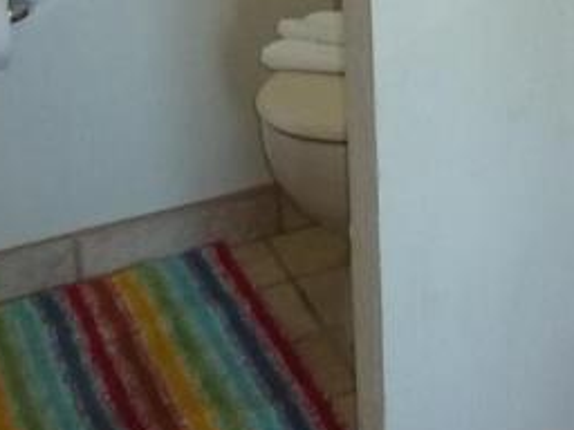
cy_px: -289
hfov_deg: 18.2
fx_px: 1658
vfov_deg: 13.6
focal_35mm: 100
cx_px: 758
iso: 160
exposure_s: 1/30
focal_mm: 4.1
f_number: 3.3
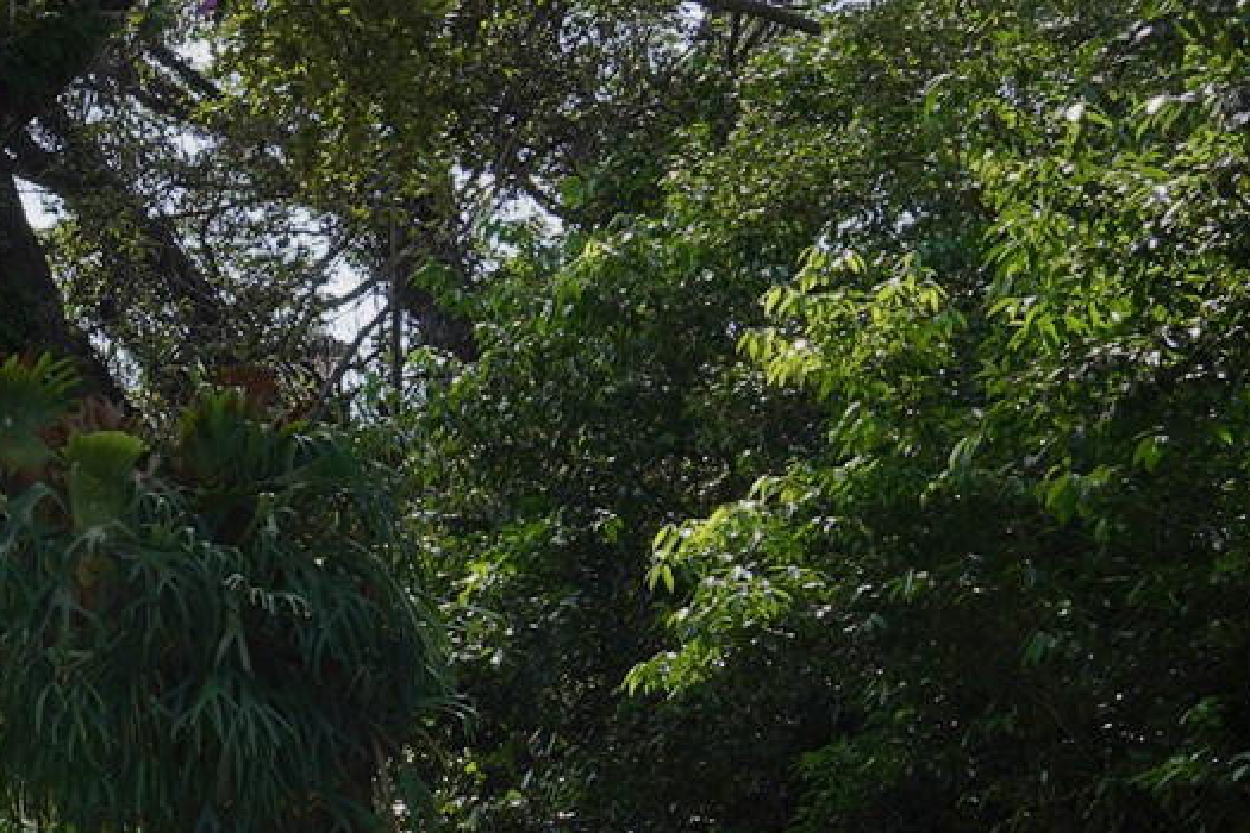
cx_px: -964
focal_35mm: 122
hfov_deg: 14.8
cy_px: 826
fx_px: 4236
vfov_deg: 11.1
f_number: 11
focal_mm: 32
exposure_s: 1/100
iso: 200
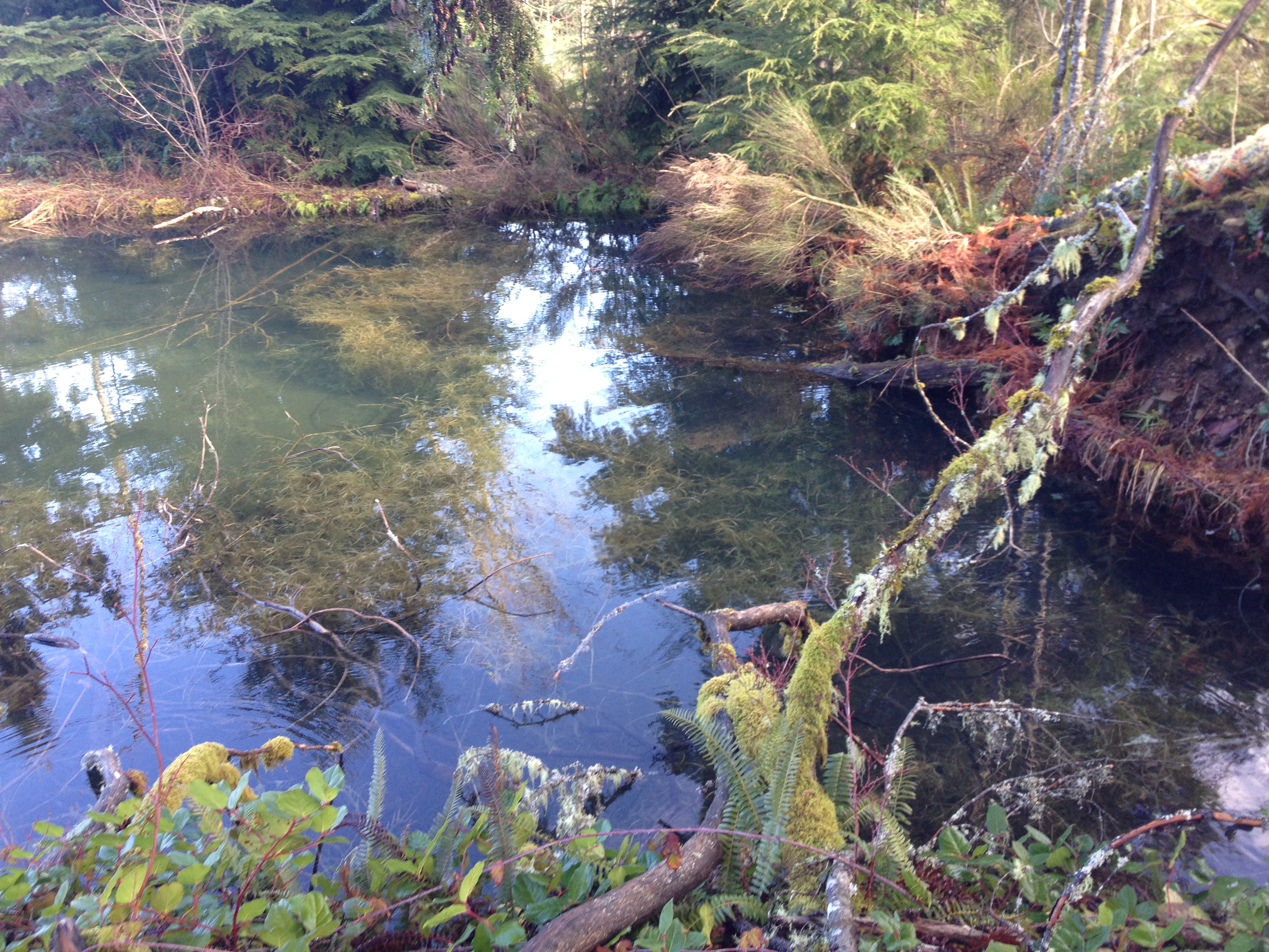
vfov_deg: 40.7
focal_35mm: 35
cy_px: 476
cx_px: 634
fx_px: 1283
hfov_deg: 52.6
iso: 64
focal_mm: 4.28
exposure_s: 1/40
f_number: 2.4
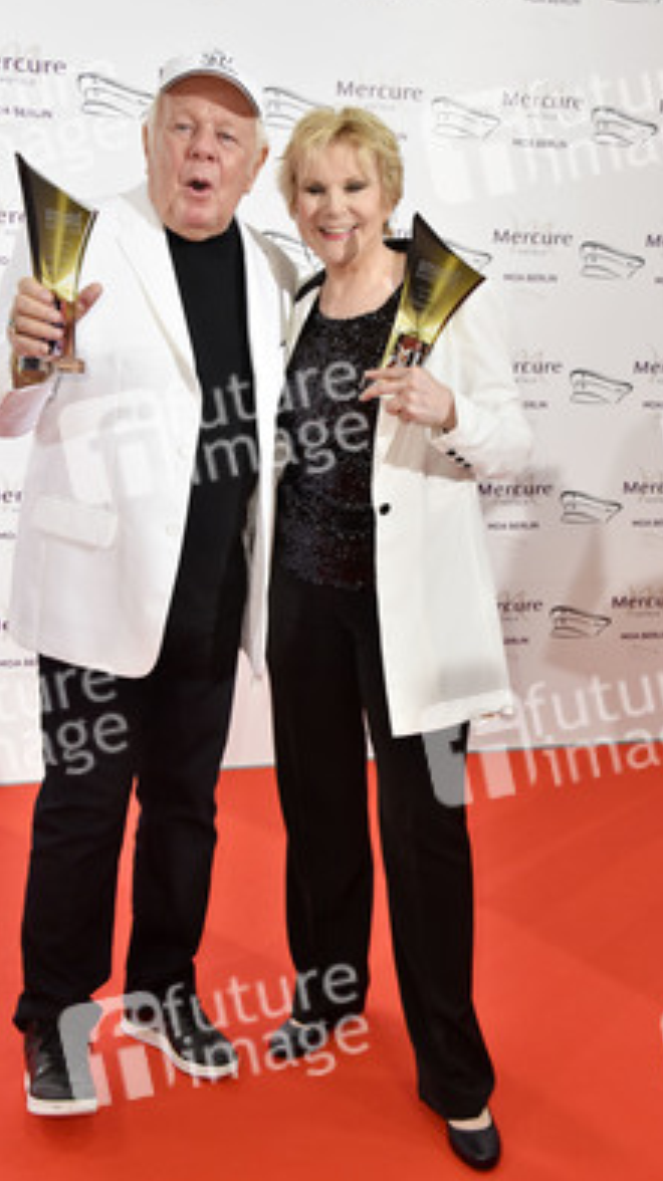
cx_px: 301
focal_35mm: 47
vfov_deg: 43.7
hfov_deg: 25.4
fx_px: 1471
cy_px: 584
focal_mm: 44
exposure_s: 1/125
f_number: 5.6
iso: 1600
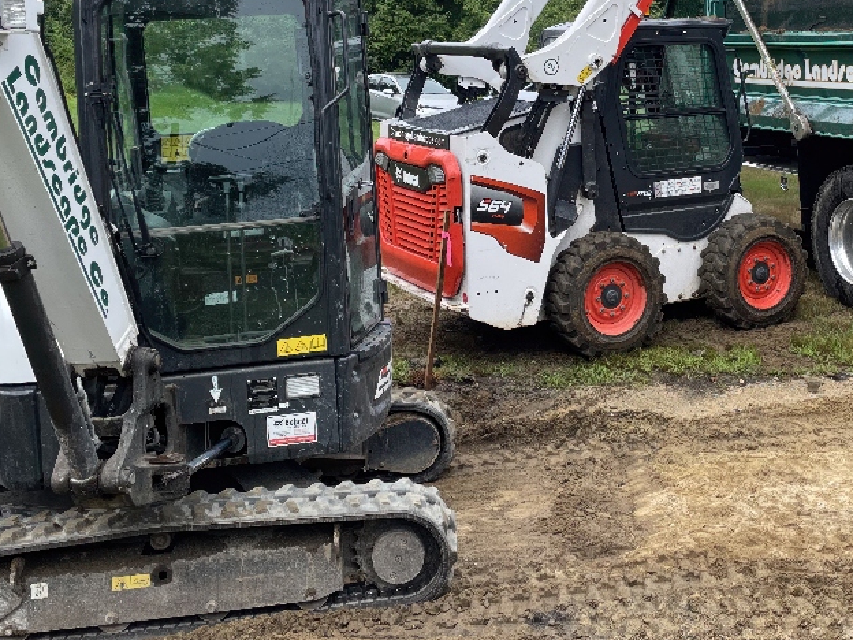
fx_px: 1232
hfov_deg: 37.6
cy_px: 111
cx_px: 600
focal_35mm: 50
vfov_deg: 28.4
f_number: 1.6
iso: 32
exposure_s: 1/1125
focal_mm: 4.2
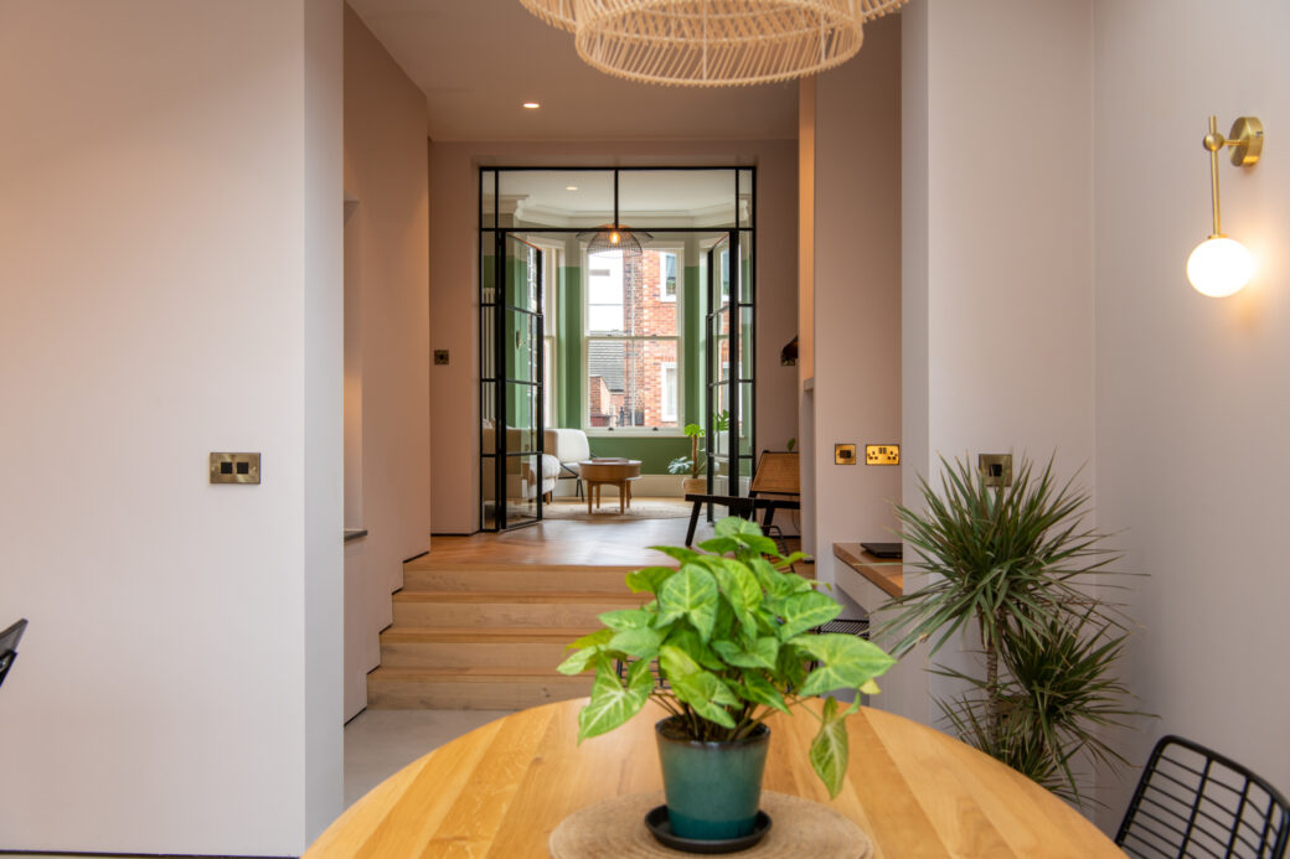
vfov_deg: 38.9
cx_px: 645
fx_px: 1218
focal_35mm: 34
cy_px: 430
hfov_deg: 55.8
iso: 320
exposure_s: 1/20
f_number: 8
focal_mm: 34
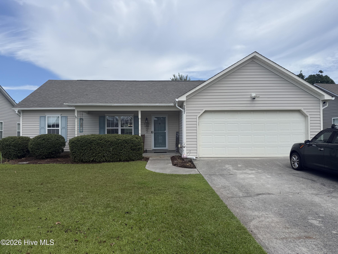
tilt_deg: +1.7
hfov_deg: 71.6
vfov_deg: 56.8
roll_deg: +0.2
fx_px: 234
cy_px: 127
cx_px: 169
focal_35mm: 24
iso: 80
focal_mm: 6.76
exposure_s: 1/4975
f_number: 1.78
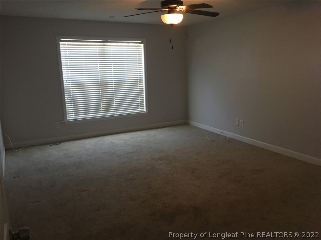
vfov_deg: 48.2
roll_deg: +1.6
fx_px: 269
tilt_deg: -11.0
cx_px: 160
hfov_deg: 61.7
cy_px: 120
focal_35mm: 29
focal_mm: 4.15
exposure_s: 1/30
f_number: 2.2
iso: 125
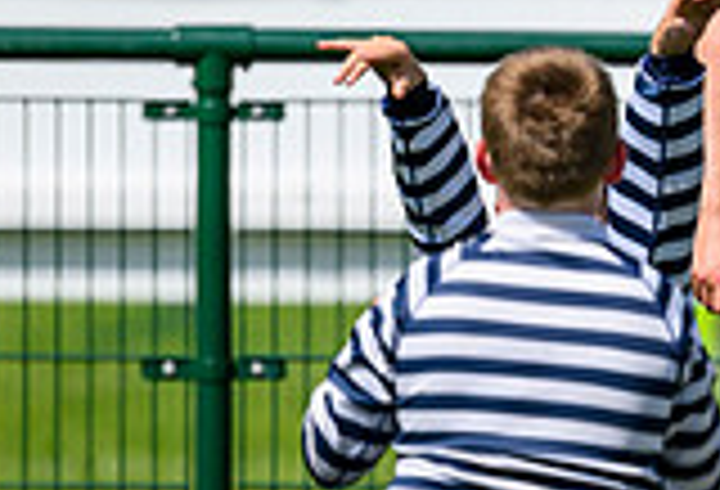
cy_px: 243
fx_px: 31329
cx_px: 1345
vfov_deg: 0.9
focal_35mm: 1556
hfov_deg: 1.3
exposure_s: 1/5000
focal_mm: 400
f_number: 3.2
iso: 250
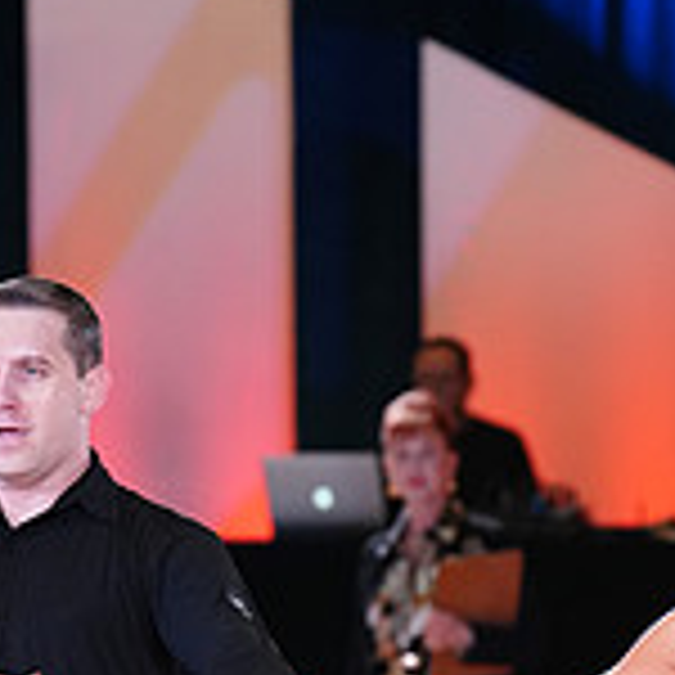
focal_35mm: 335
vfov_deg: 5.2
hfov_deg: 5.2
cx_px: 511
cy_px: 918
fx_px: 7391
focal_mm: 102
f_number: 2.8
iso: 2000
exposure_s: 1/400
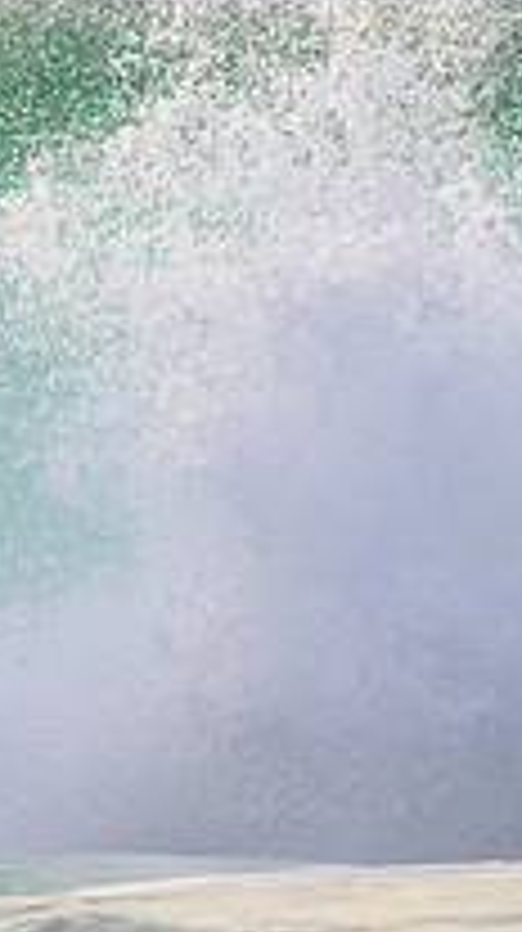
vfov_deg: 1.2
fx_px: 43506
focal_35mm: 1763
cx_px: -612
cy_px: 468
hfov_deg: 0.7
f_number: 5.6
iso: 500
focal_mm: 400
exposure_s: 1/2500
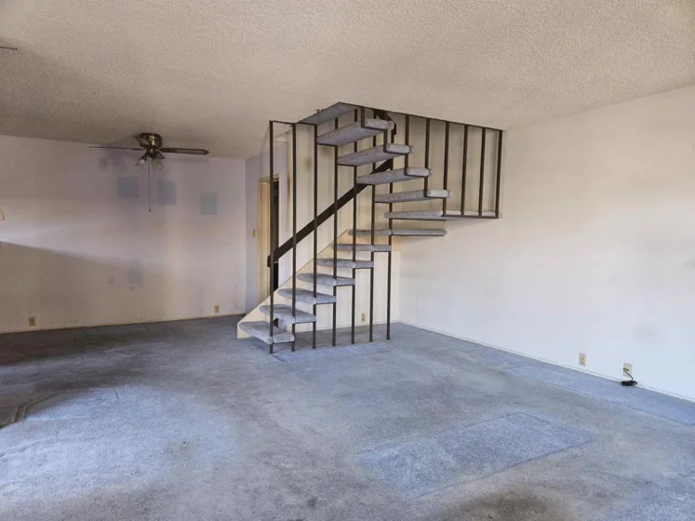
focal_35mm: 23
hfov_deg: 73.9
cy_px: 260
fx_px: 462
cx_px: 348
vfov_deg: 58.9
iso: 100
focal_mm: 5.4
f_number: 1.8
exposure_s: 1/60
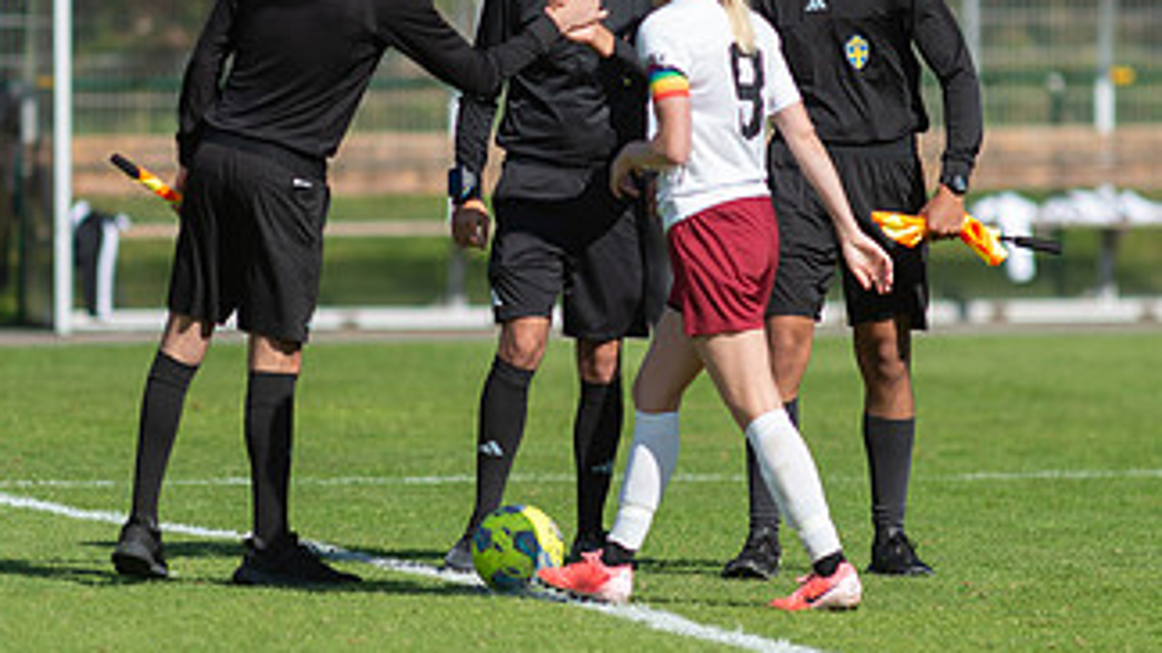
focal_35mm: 563
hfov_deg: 3.8
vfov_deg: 2.2
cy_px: 154
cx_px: 642
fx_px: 17341
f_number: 3.2
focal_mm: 300
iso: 100
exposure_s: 1/2000
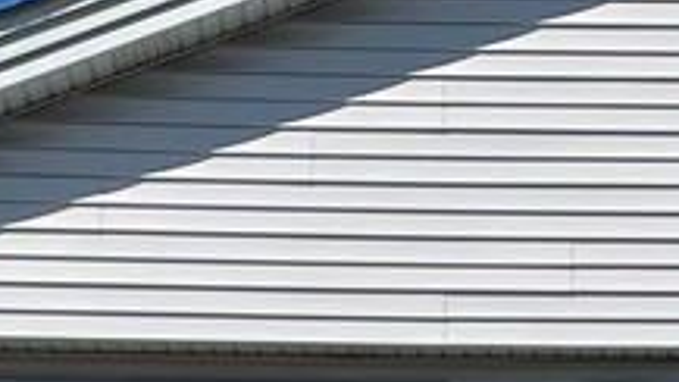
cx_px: 767
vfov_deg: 5.5
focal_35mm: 209
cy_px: 1143
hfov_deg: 10.2
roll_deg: +0.7
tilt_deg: +9.7
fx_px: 3762
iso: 32
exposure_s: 1/5291
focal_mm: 4.2
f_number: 1.6
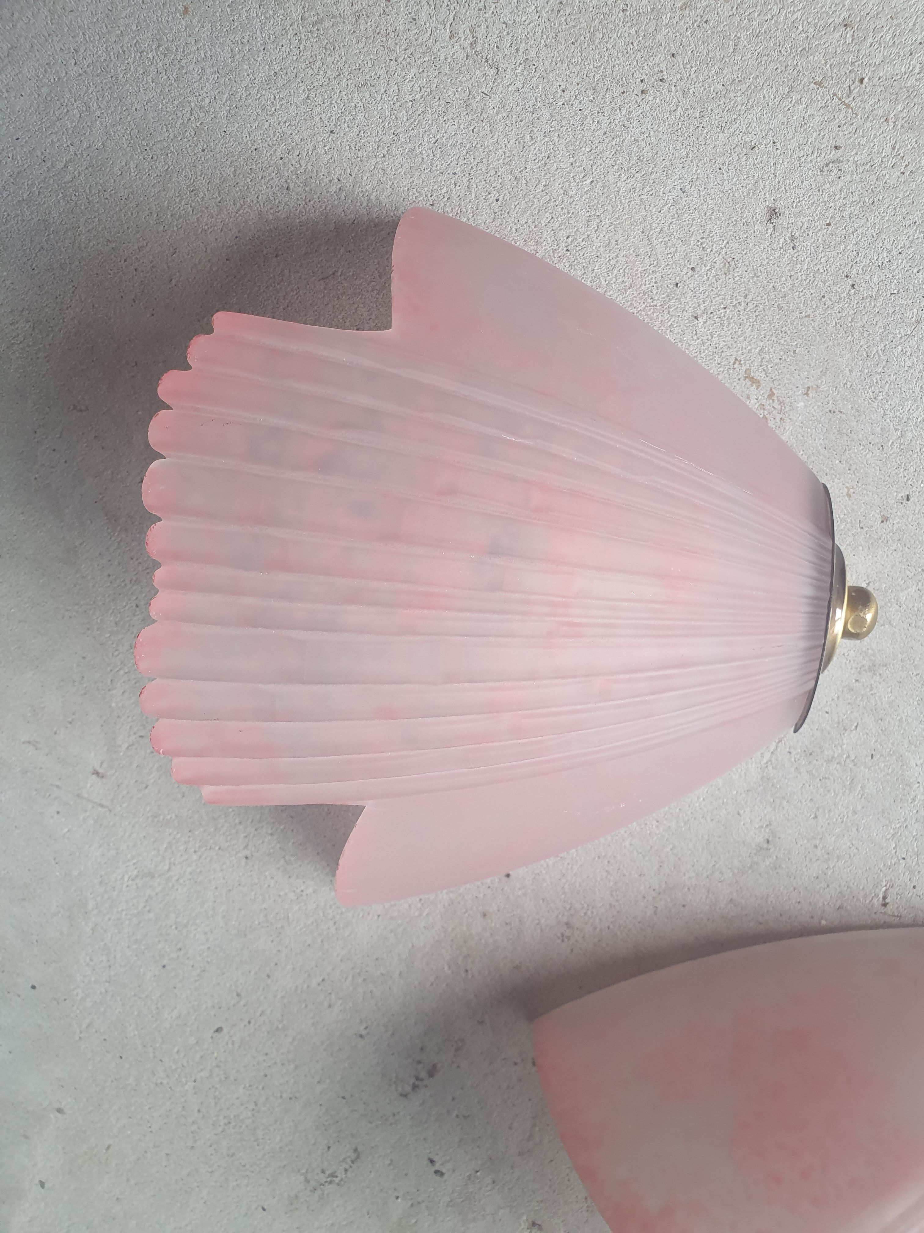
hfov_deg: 53.1
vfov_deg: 67.3
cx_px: 462
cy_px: 616
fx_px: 925
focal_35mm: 26
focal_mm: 4.32
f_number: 2.4
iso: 160
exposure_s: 1/100
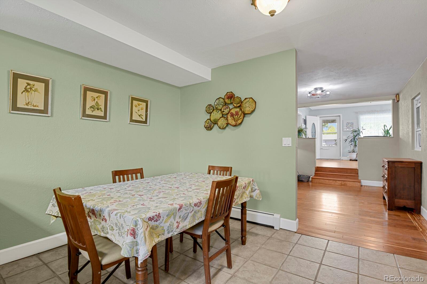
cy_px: 142
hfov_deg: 93.3
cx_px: 214
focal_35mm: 17
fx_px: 202
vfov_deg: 70.4
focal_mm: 17
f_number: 8
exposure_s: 4
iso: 250
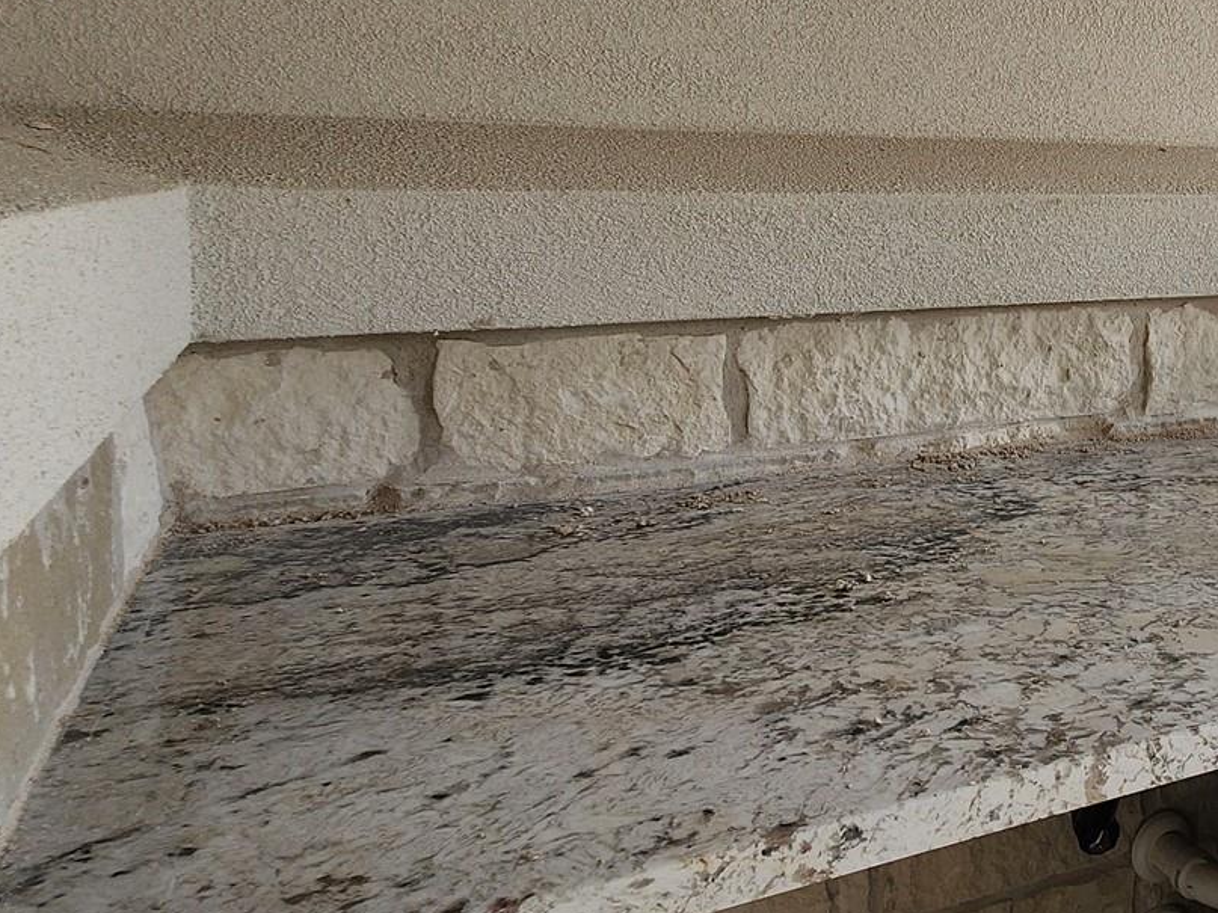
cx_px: 1198
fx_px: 1161
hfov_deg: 46.9
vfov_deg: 42.6
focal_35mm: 33
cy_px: 343
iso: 50
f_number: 2.2
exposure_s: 1/122
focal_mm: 2.2
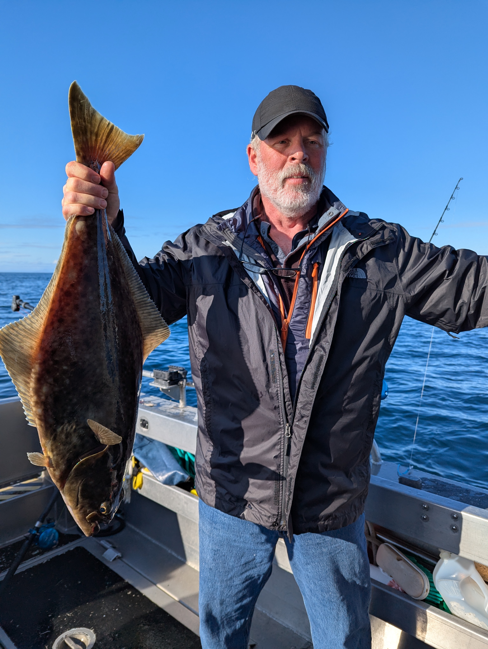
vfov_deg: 71.5
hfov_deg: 56.9
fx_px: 450
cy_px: 324
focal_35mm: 24
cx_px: 244
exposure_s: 1/1639
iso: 43
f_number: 1.85
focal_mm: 6.81
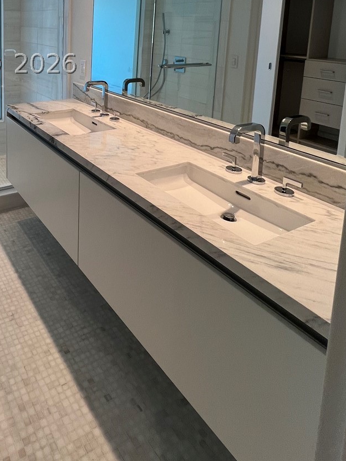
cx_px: 44
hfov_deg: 49.7
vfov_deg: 60.9
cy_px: 64
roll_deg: +0.0
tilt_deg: -6.9
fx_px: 333
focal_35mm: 25
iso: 50
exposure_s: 1/120
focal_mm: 1.57
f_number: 1.8
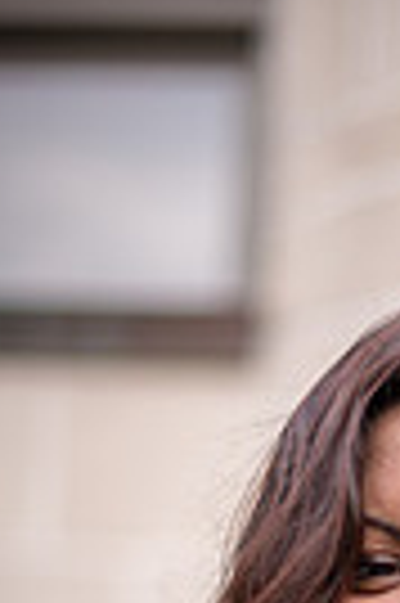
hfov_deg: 8.0
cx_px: 530
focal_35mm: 168
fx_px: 2807
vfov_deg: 12.0
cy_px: 724
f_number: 1.4
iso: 200
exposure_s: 1/100
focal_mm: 50
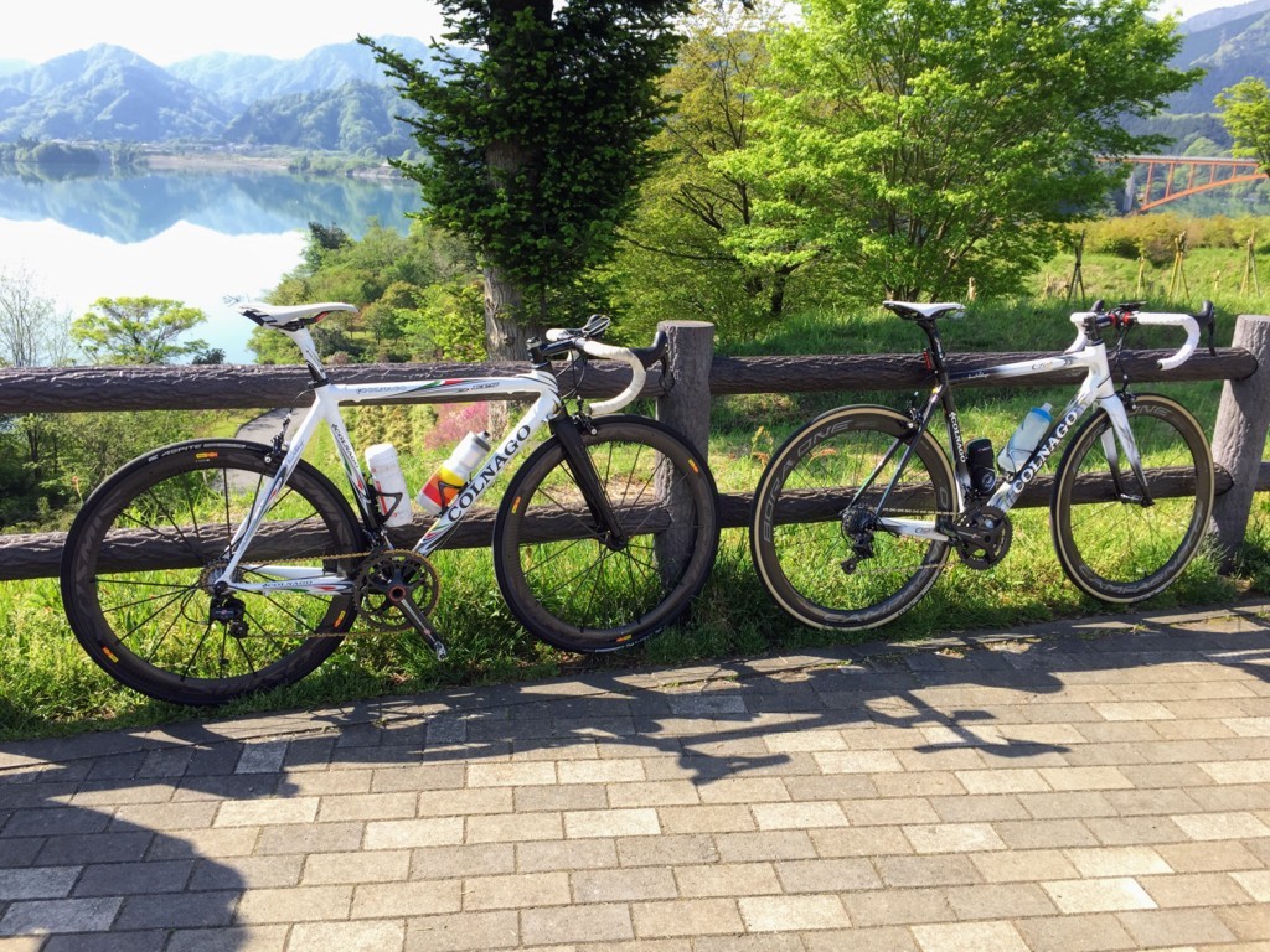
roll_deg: -2.6
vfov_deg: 48.2
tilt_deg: -16.5
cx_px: 635
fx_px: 1064
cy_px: 476
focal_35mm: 29
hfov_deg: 61.7
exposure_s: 1/488
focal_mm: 4.15
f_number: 2.2
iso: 32
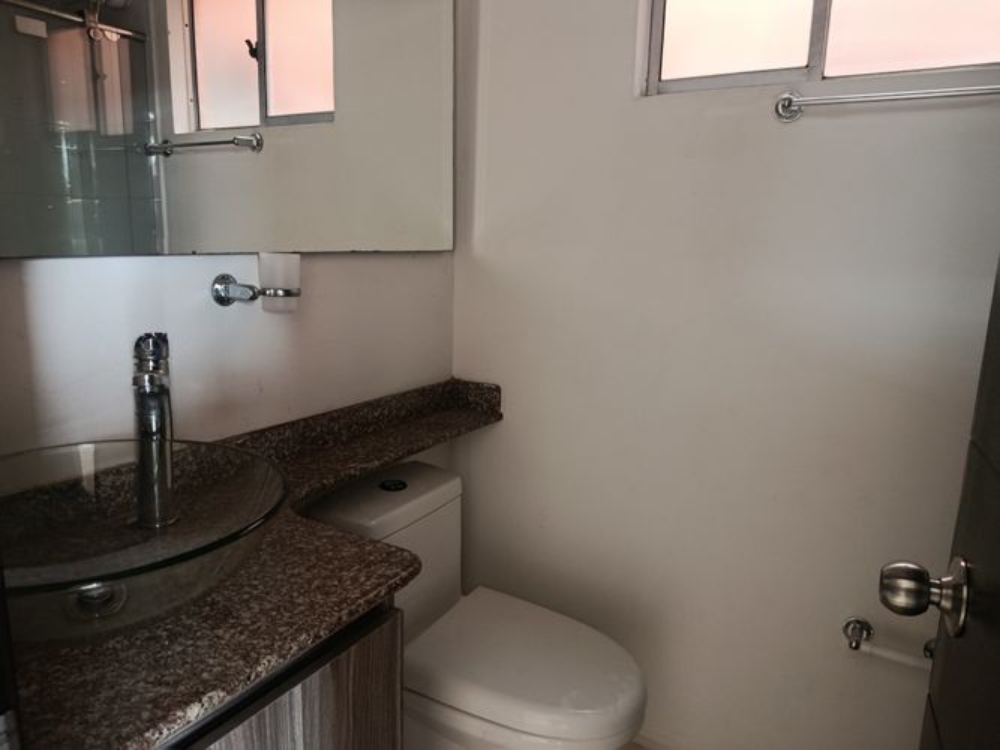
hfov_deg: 71.6
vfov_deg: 56.8
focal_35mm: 24
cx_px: 500
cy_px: 375
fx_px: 693
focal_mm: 5.24
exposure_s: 1/60
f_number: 1.7
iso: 888
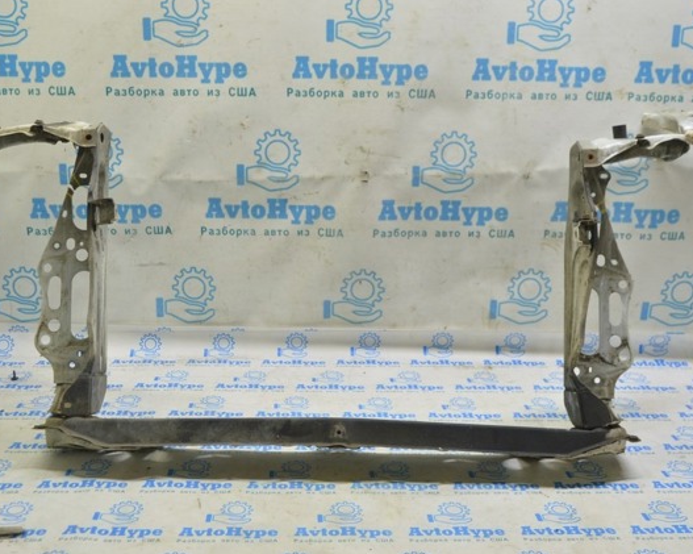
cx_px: 323
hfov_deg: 44.8
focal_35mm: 41
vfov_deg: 36.5
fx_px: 840
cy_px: 278
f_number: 5.6
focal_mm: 24
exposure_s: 1/20
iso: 400
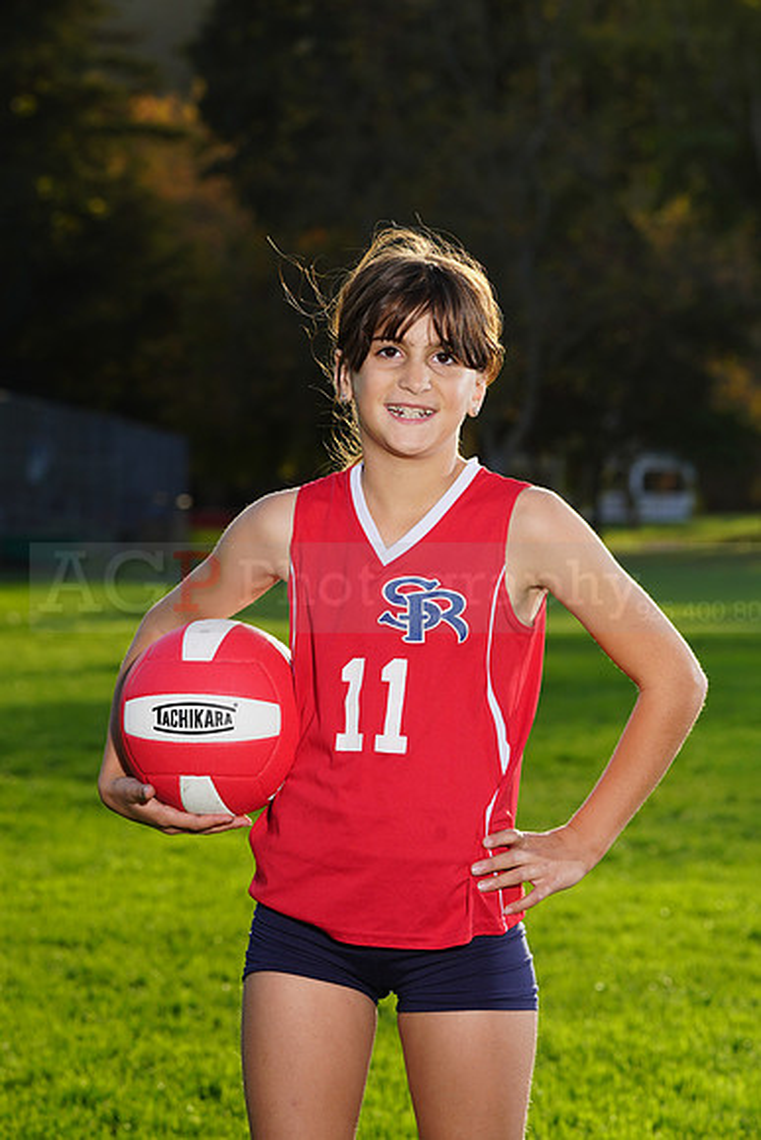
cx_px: 380
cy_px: 570
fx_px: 5260
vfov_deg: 12.4
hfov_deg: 8.3
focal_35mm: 166
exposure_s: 1/250
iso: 200
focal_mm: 166
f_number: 10
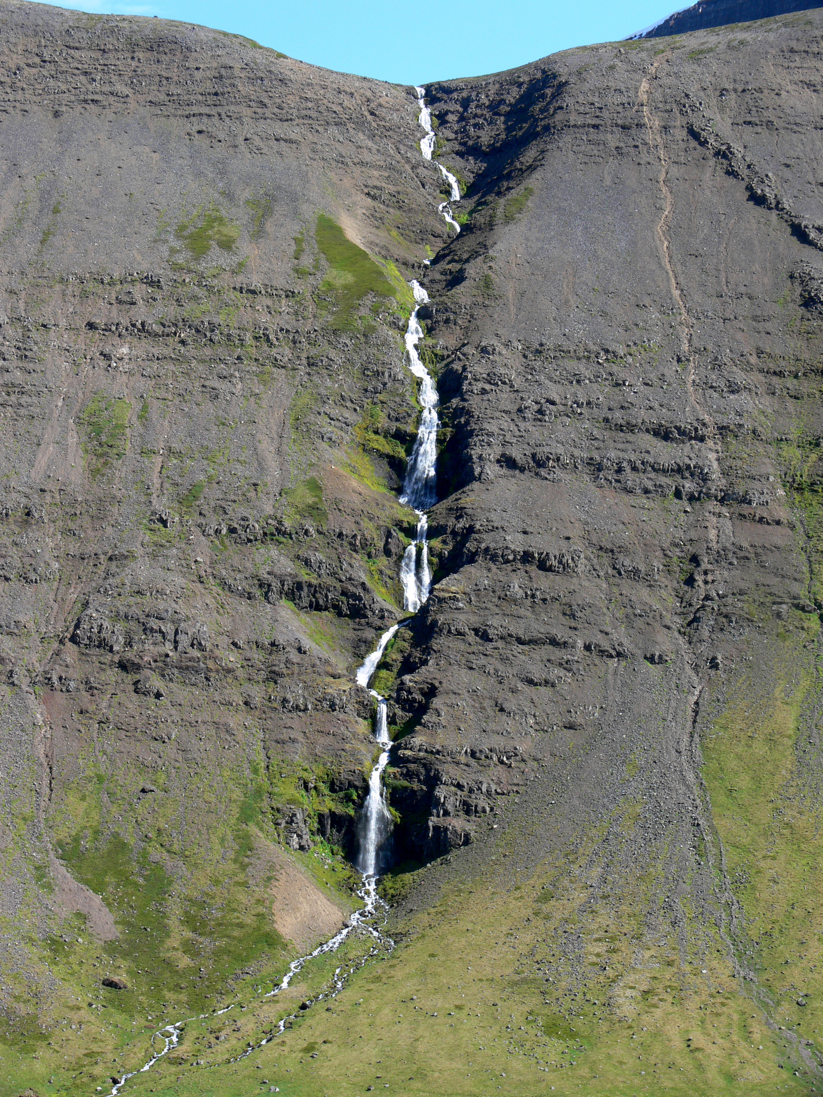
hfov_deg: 17.8
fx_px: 2631
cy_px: 548
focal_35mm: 83
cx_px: 412
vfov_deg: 23.6
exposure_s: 1/160
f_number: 5.6
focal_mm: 17.5
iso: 80
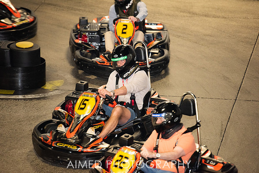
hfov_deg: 10.3
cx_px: 130
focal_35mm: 200
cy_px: 86
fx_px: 1439
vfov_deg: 6.9
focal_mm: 200
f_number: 3.5
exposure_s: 1/250
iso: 2000
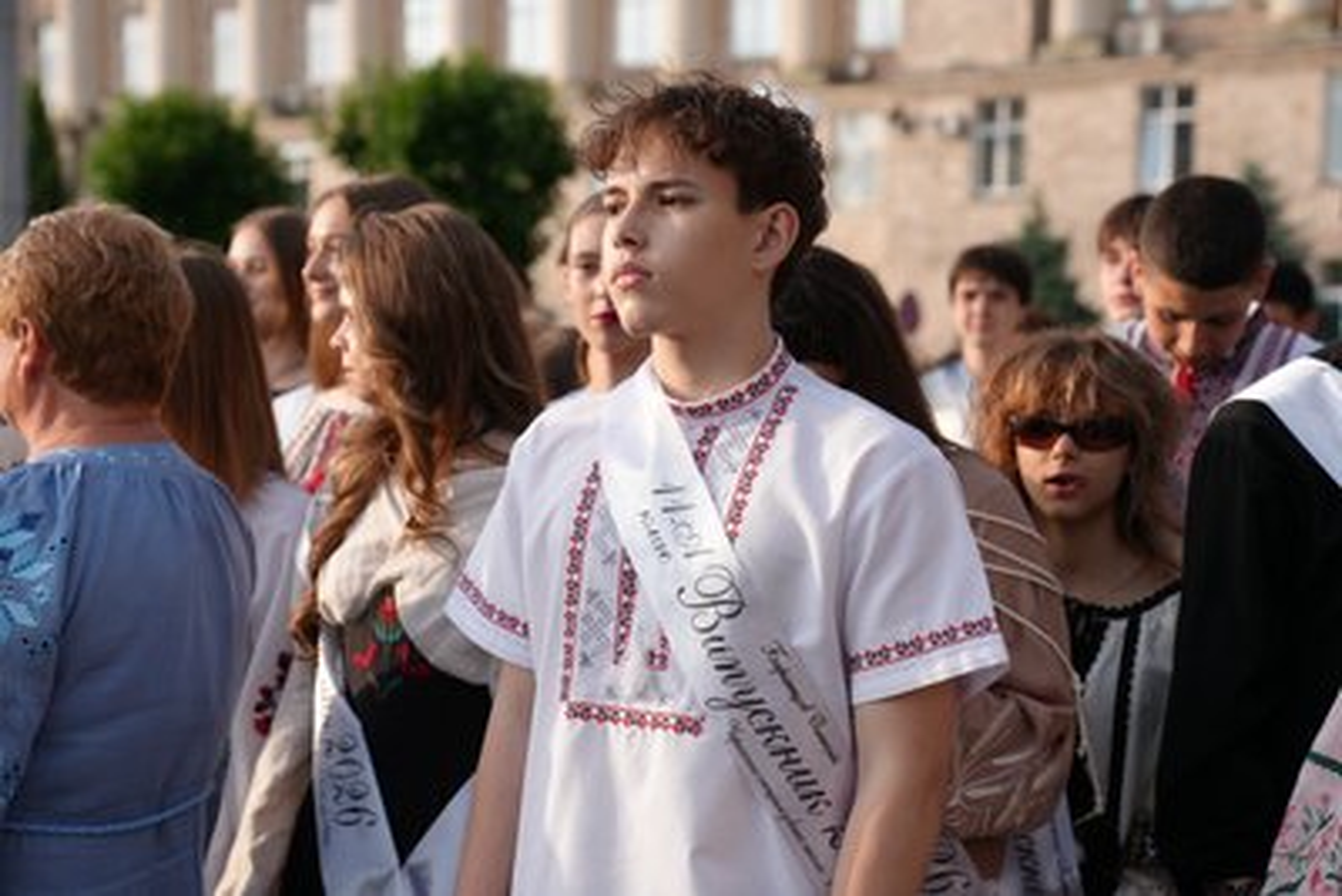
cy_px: 448
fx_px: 2610
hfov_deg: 28.8
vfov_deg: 19.5
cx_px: 671
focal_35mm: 70
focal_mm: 70
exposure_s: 1/200
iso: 80
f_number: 4
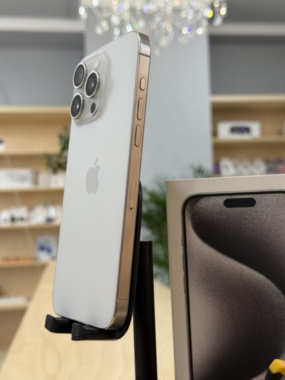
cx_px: 142
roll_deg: +2.2
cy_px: 190
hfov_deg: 30.3
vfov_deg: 39.6
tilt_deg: +4.6
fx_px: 527
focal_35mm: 48
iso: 64
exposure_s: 1/121
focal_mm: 6.76
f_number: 1.78
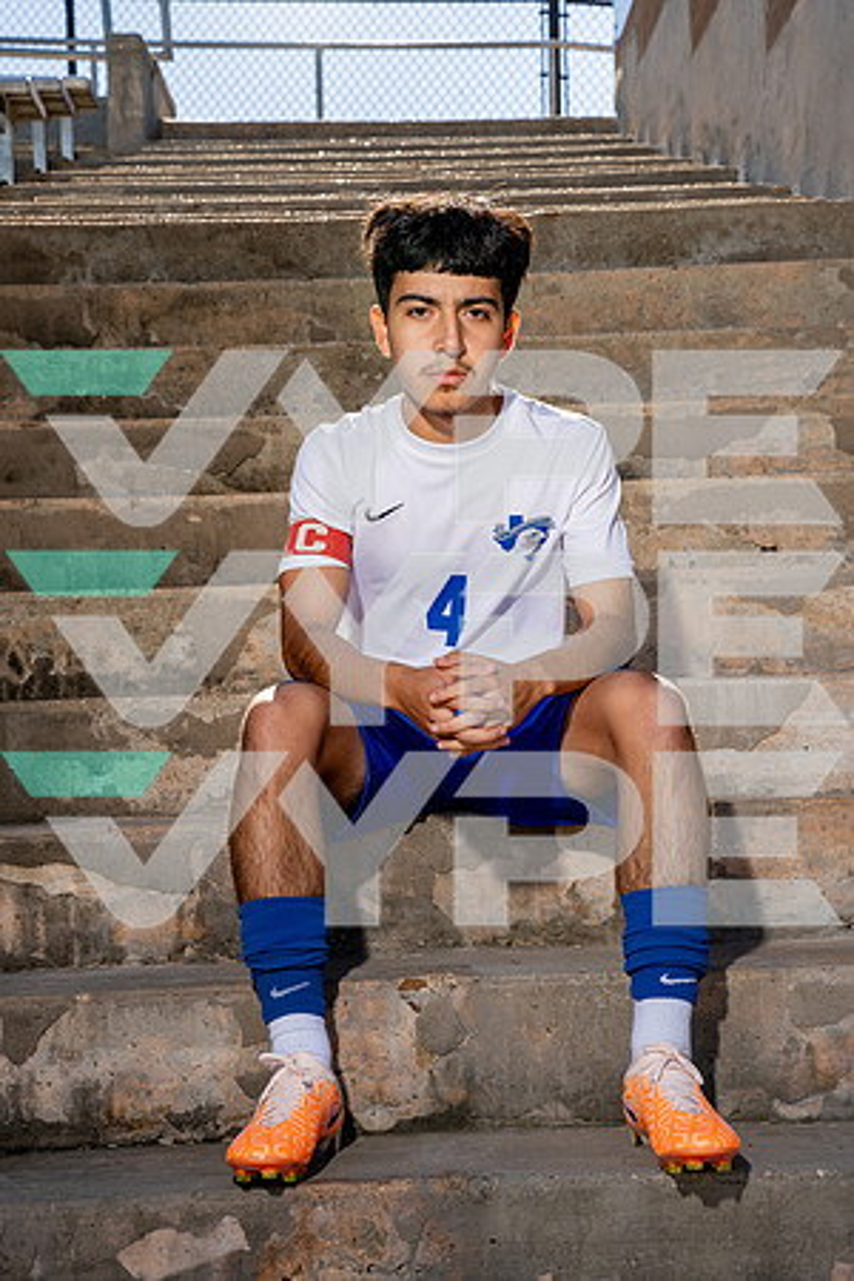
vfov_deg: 35.1
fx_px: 2028
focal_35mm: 57
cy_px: 640
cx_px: 427
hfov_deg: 23.8
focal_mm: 57
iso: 100
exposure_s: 1/250
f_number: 8
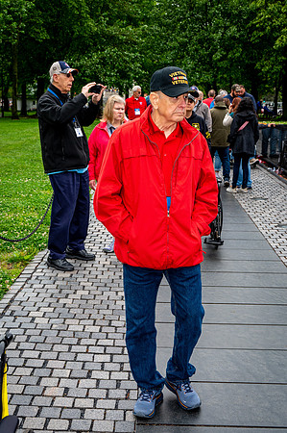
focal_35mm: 47
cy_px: 216
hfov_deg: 28.6
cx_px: 144
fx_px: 563
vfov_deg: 42.0
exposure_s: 1/640
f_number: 8
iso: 1100
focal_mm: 47
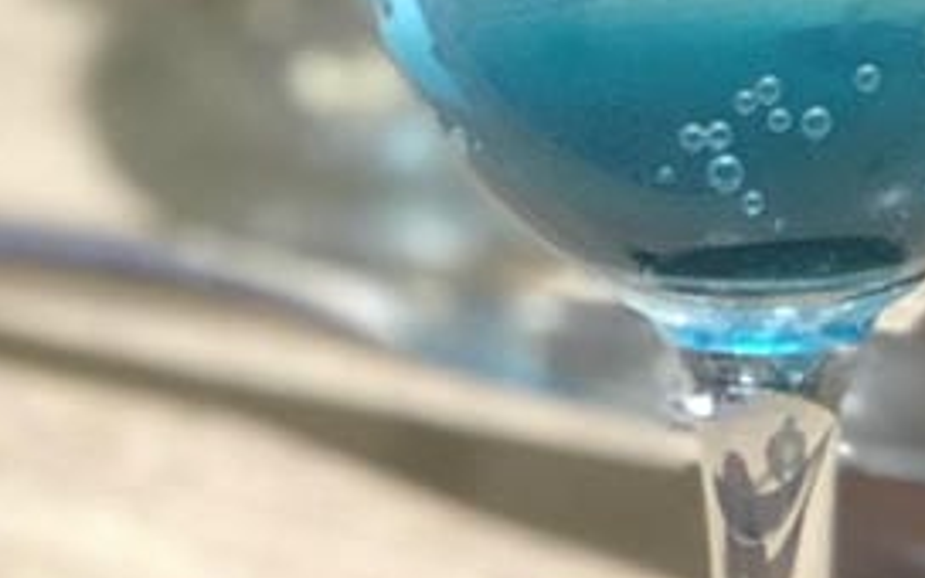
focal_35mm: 356
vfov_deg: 3.6
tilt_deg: -24.7
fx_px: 8974
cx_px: 177
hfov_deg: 5.9
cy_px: -847
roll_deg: +1.5
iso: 125
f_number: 2.8
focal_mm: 6.6
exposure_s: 1/30
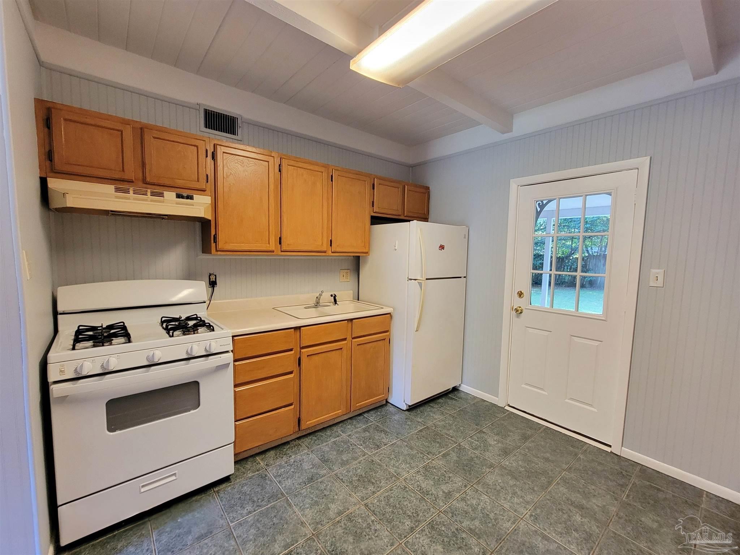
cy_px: 278
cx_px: 370
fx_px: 278
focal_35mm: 13
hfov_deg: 106.2
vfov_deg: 89.9
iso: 320
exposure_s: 1/40
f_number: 2.2
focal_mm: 2.2
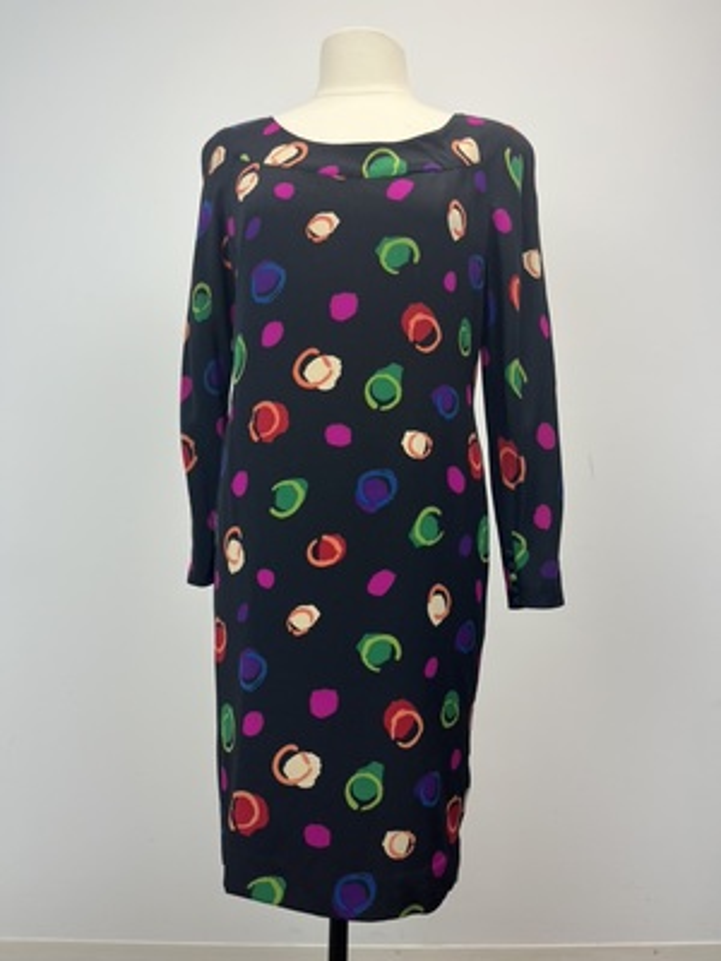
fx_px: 722
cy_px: 480
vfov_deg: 67.3
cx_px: 360
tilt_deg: +1.1
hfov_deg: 53.1
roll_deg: +1.1
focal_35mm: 26
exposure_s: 1/254
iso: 40
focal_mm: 5.1
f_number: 1.6
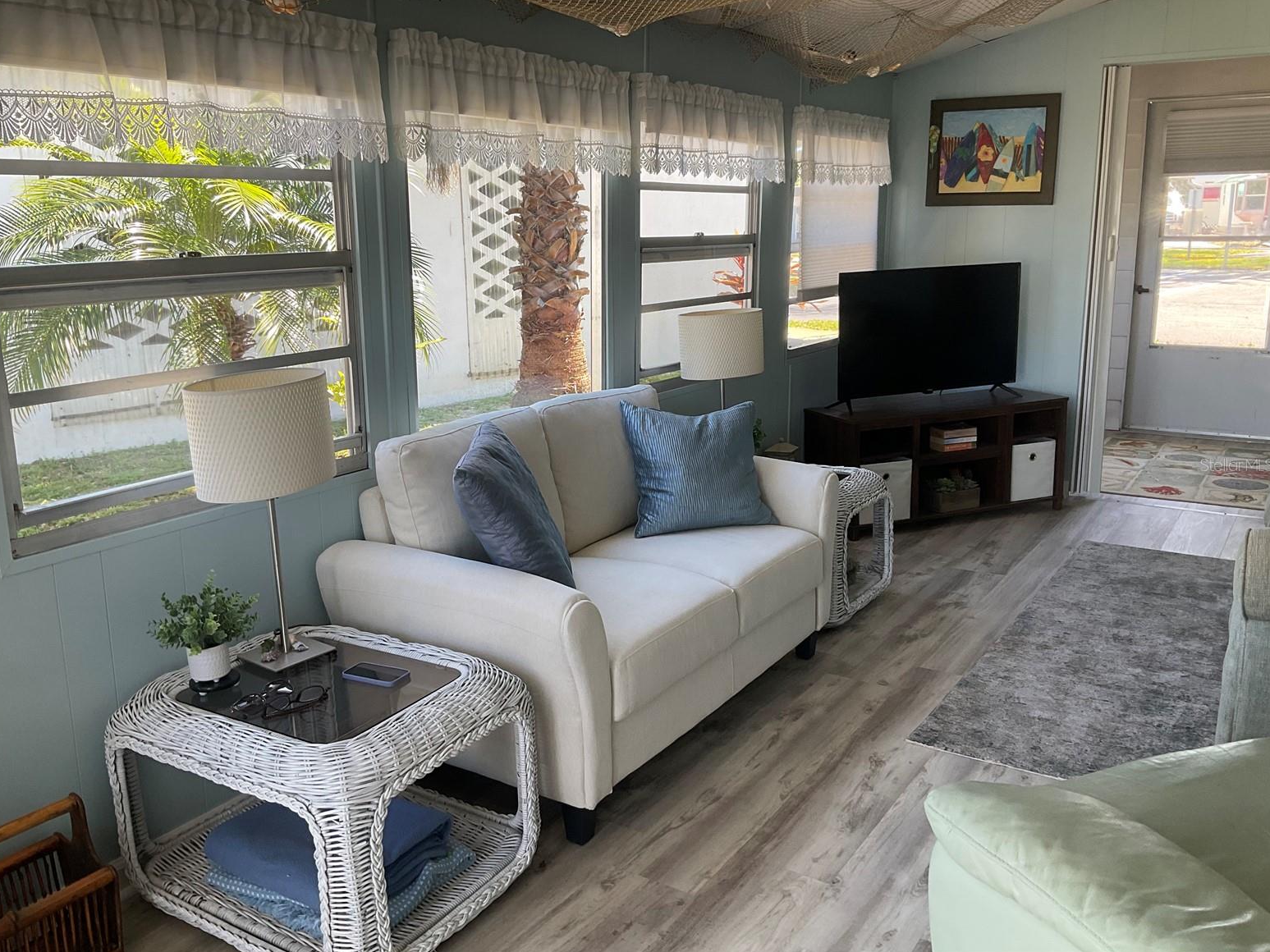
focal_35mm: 30
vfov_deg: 46.8
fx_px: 1101
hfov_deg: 60.0
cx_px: 621
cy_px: 465
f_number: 1.8
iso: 32
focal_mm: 3
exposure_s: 1/120
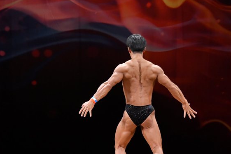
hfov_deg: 6.9
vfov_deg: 4.6
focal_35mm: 300
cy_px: 103
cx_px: 136
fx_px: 1923
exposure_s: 1/400
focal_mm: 145
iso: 4000
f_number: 5.6
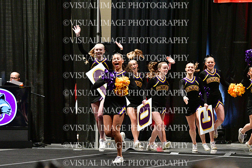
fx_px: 1281
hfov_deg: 11.2
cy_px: 84
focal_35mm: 183
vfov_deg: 7.5
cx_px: 126
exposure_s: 1/400
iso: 5000
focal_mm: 122
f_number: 4
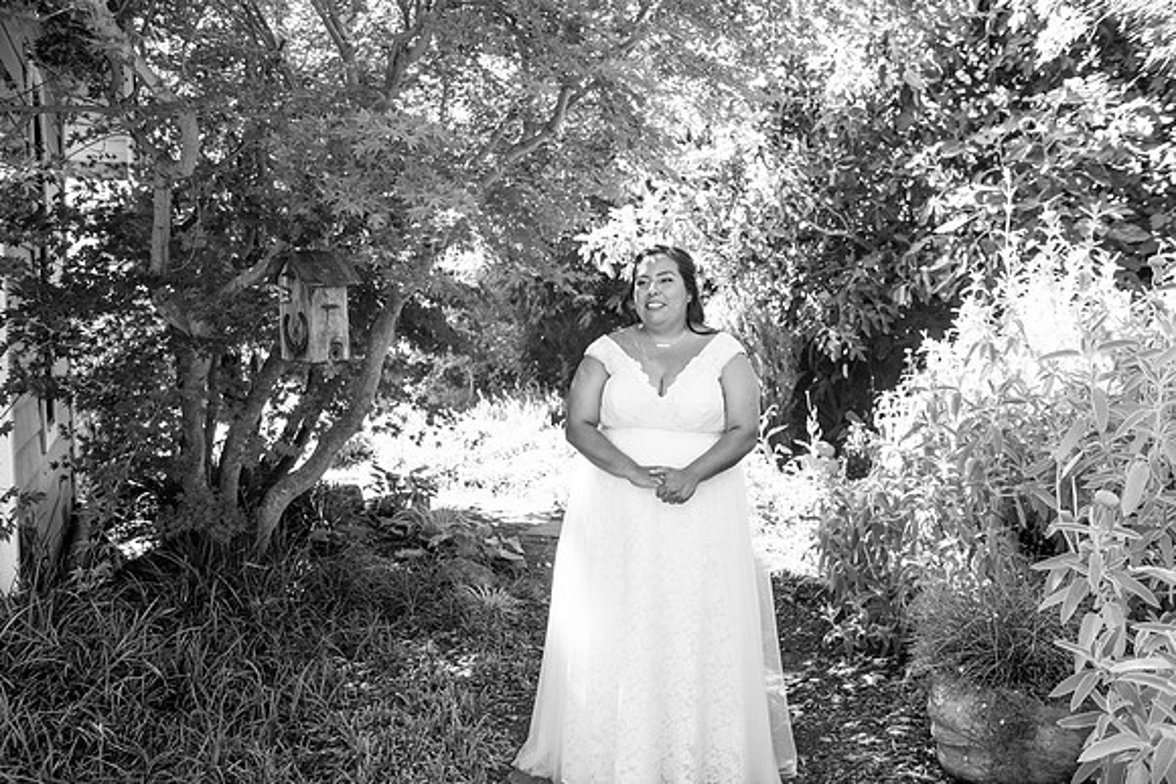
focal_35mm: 29
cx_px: 588
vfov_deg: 45.0
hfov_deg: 63.6
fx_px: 948
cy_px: 392
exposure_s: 1/1000
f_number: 4
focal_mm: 29
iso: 640
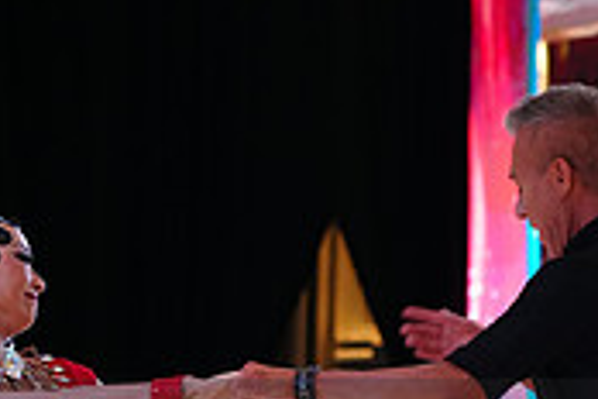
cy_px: 495
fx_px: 5813
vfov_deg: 3.9
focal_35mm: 350
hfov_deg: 5.9
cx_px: 359
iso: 2000
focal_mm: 105
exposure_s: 1/250
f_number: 4
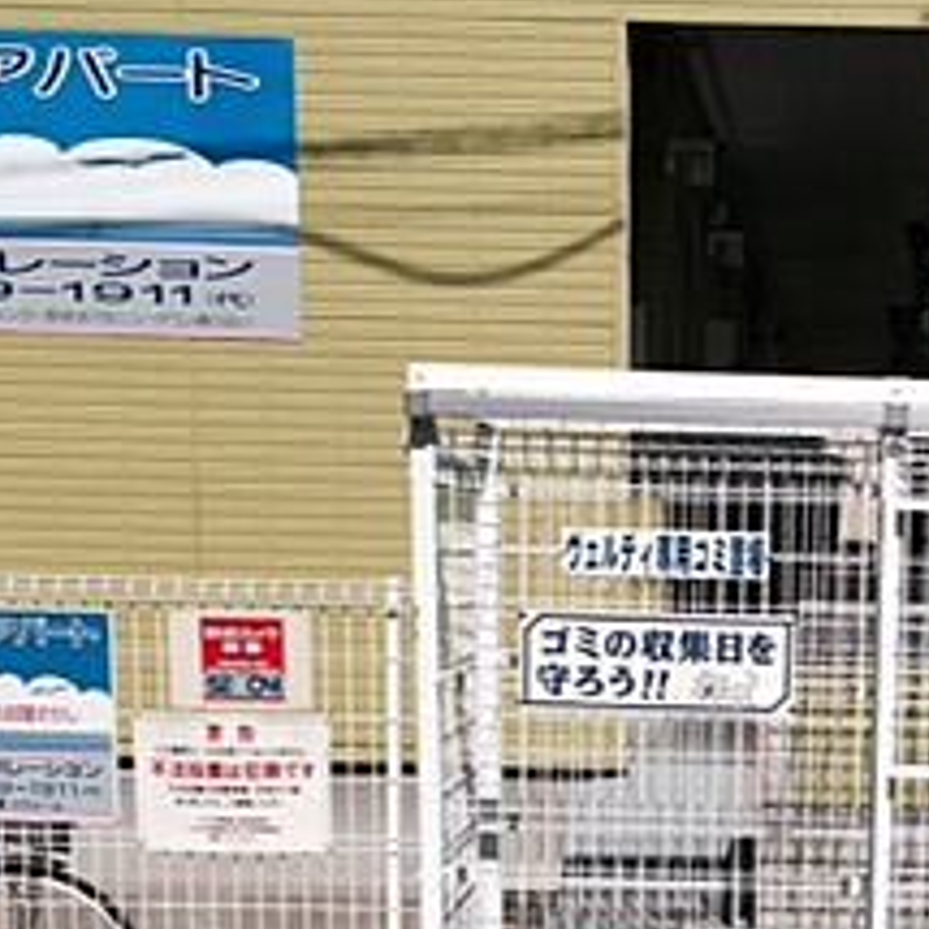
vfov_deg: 22.5
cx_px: 830
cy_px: 916
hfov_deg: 22.8
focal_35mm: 74
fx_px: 2247
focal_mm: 4.12
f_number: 2.2
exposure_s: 1/5128
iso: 32
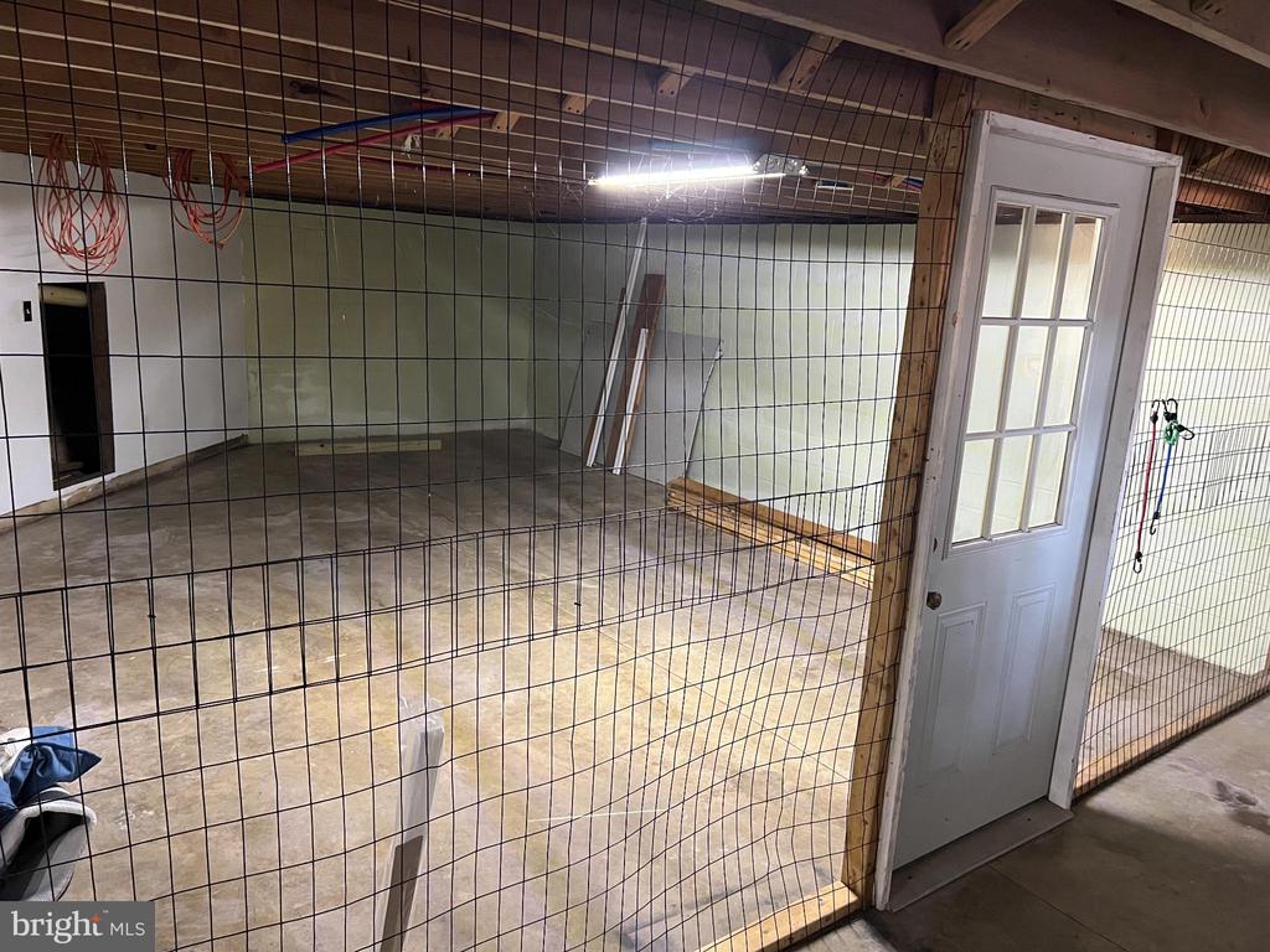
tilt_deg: -13.0
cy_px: 476
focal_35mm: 26
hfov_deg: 67.3
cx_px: 635
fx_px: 954
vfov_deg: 53.1
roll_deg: -2.8
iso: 500
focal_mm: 5.7
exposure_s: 1/60
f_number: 1.5
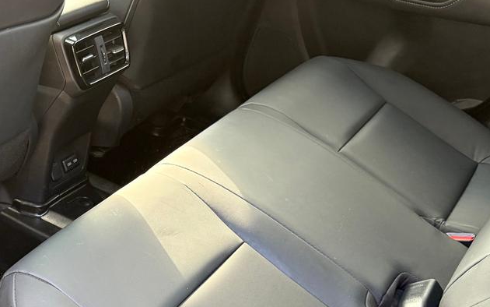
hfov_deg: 35.1
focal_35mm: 56
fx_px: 748
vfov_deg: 22.7
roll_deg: -6.3
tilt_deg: -38.8
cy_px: 258
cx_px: 99
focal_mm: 5.96
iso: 125
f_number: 1.6
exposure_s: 1/66
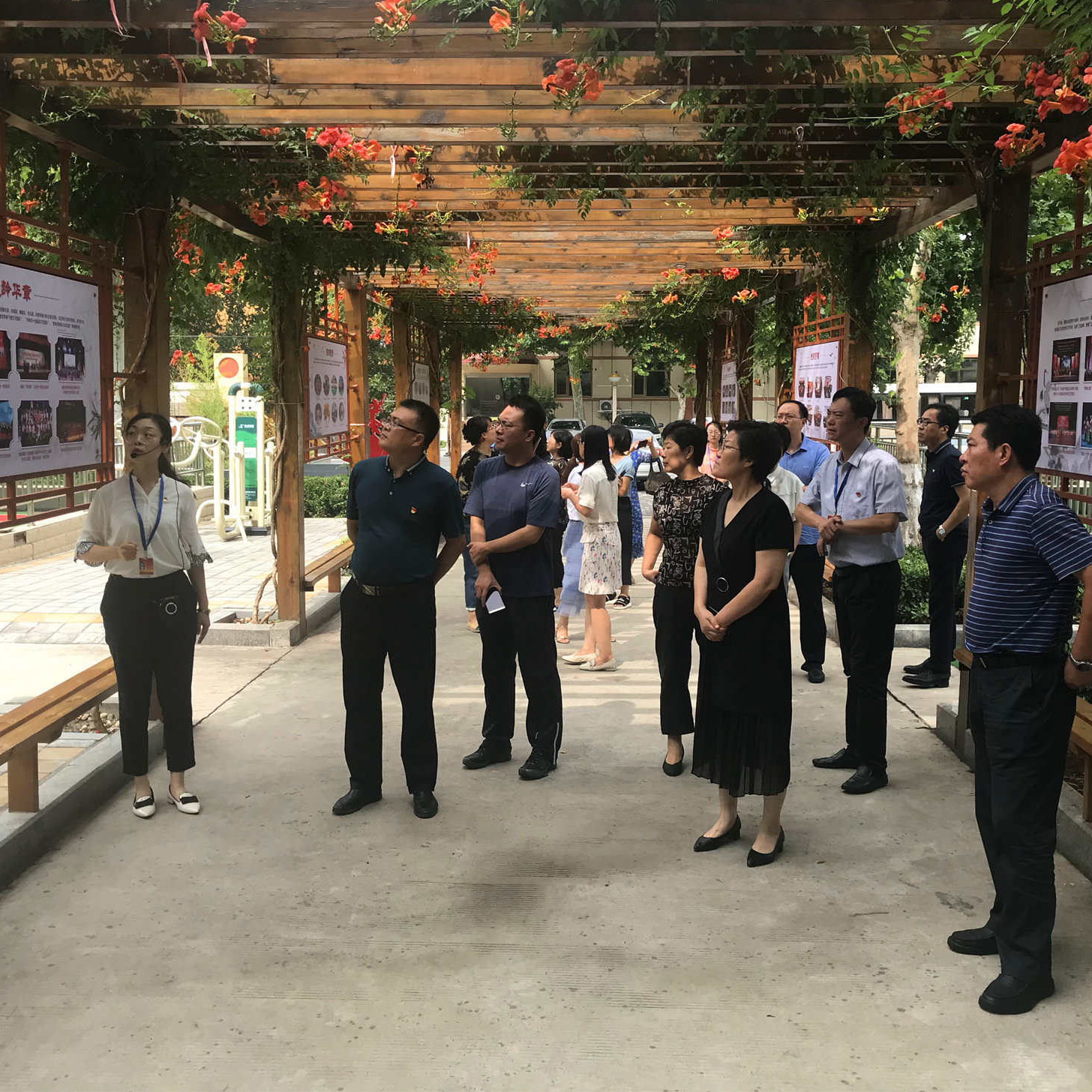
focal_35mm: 34
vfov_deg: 48.4
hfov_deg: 48.4
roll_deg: +0.4
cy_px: 530
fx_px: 1213
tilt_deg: -6.2
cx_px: 568
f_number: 1.8
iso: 20
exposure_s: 1/435
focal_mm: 3.99
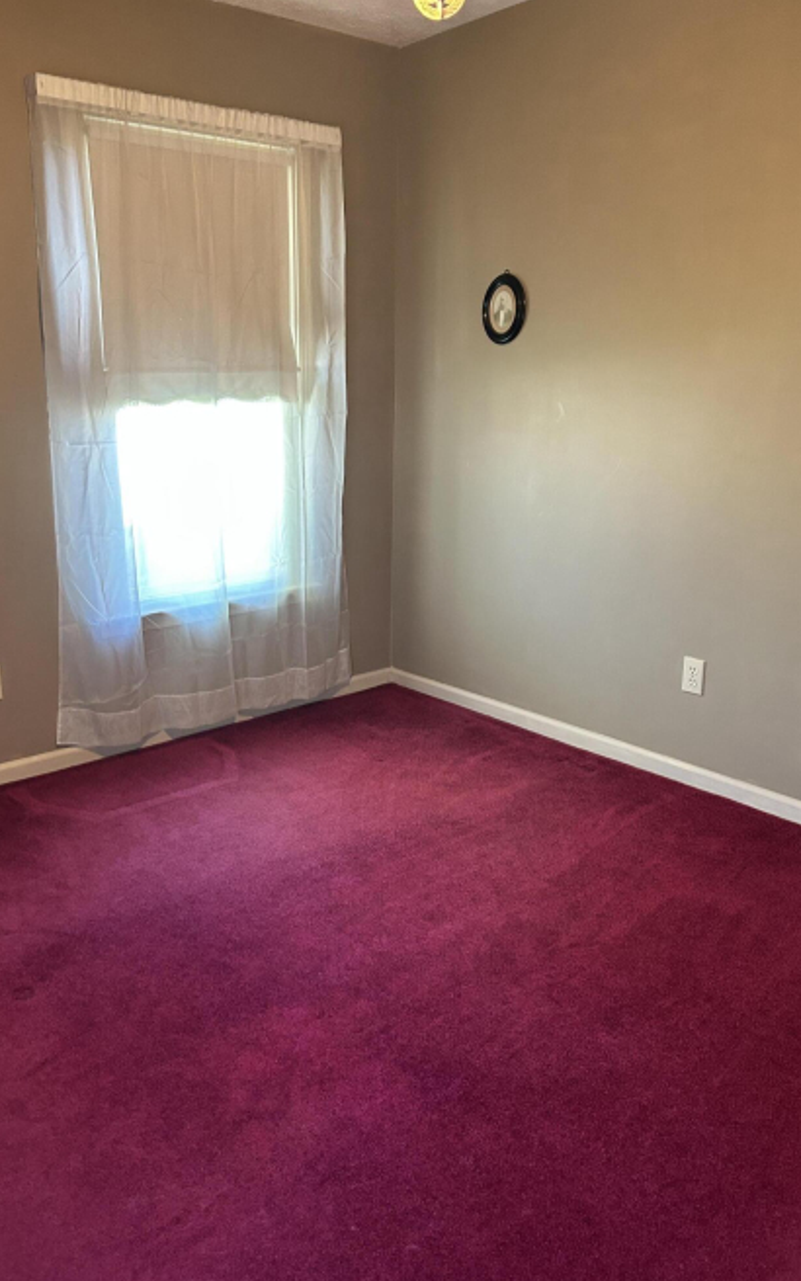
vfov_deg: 66.5
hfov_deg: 44.4
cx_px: 348
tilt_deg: -16.7
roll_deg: -0.8
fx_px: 978
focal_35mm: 28
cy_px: 647
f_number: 1.5
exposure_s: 1/60
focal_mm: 5.7
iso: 320
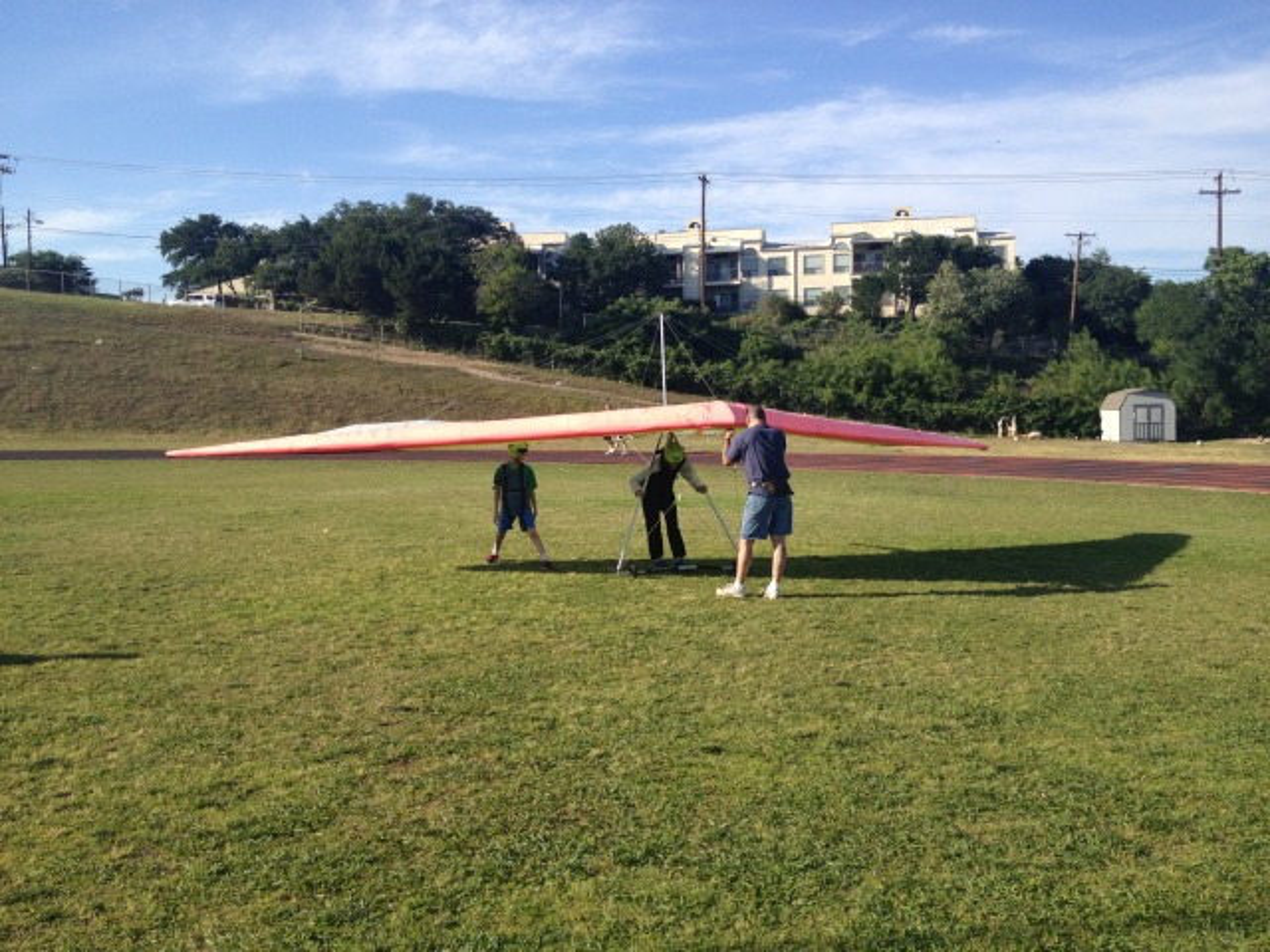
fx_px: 1284
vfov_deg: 40.7
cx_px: 635
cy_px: 476
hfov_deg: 52.6
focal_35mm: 35
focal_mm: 4.28
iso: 50
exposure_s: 1/1381
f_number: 2.4
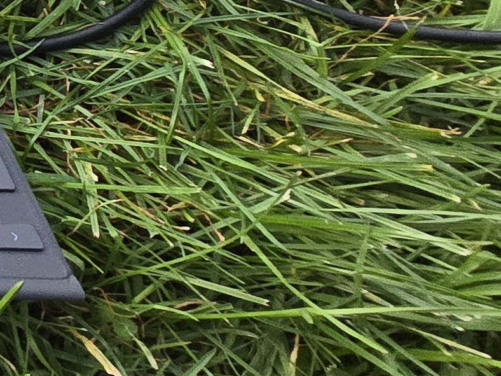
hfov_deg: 15.4
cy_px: -176
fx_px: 955
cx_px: -692
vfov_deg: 19.6
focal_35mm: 66
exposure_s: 1/60
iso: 400
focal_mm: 2.2
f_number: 2.2
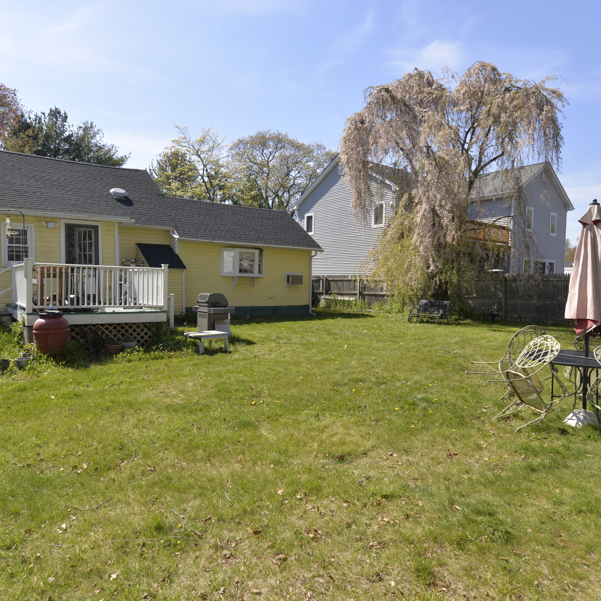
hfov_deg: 67.2
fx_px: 452
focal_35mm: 23
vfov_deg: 67.3
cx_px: 293
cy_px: 301
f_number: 8
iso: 100
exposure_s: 1/250
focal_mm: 18
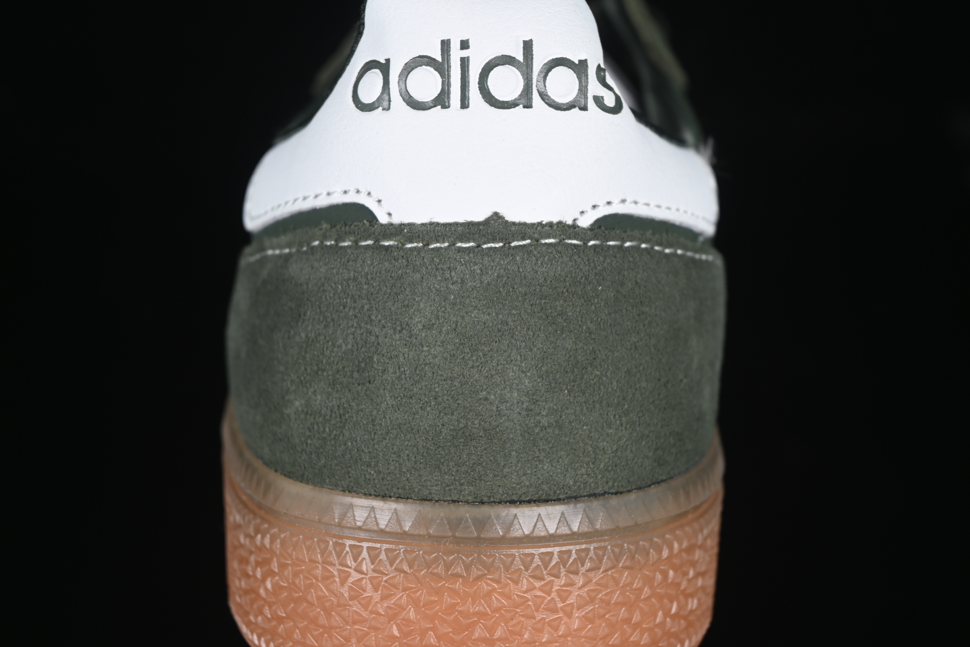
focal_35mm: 75
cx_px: 485
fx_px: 2021
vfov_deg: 18.2
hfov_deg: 27.0
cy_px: 324
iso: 160
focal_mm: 50
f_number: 6.3
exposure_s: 1/60
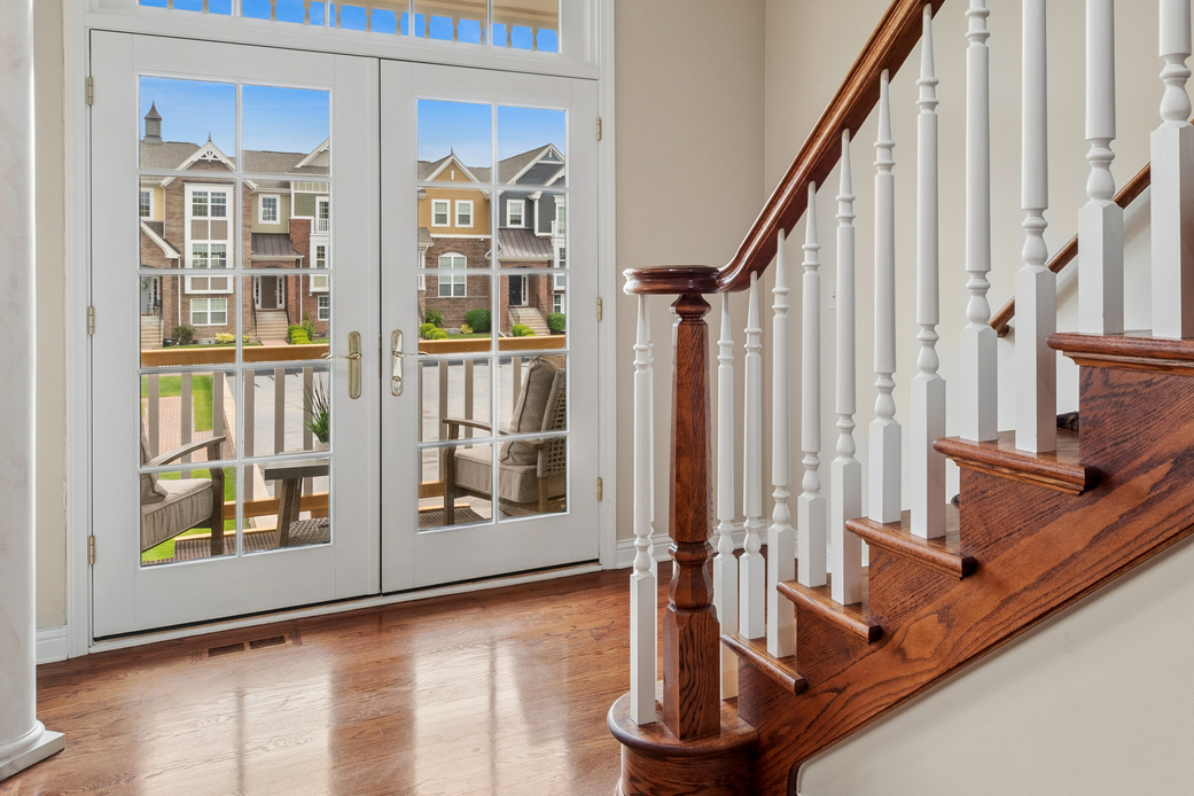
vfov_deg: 45.9
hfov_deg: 64.6
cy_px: 291
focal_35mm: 28
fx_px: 929
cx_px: 740
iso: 250
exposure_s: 1/13
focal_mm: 12
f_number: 8
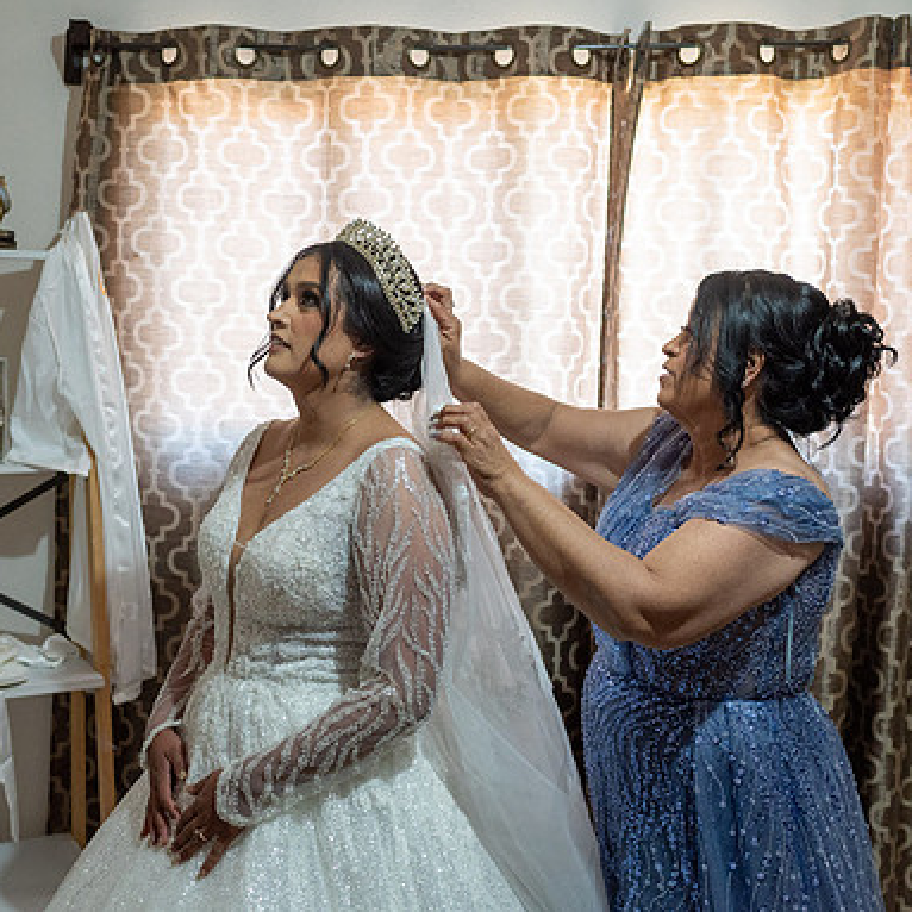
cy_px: 454
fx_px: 1341
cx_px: 400
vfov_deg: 37.6
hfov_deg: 37.5
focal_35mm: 45
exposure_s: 1/125
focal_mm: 35
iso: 1600
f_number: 3.5
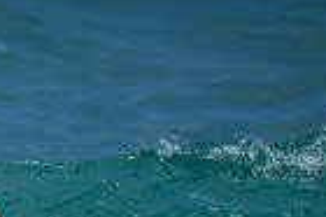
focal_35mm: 4553
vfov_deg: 0.3
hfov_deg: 0.5
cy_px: 308
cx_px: -182
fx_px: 41181
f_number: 6.3
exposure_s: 1/2500
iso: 250
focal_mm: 800
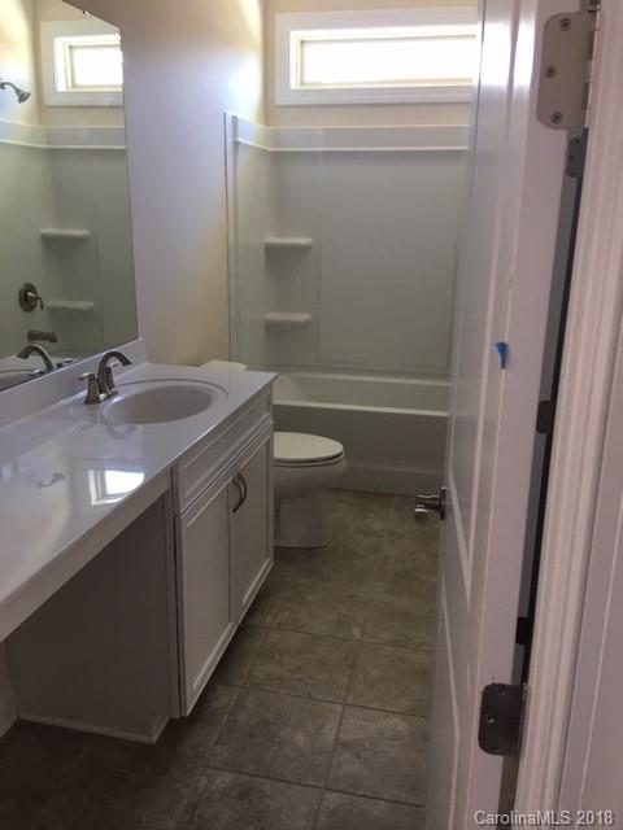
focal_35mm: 29
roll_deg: -0.8
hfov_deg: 48.2
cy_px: 415
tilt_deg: -14.5
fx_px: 696
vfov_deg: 61.7
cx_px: 312
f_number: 2.2
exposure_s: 1/15
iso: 32
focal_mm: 4.15
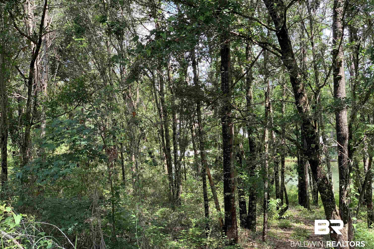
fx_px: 571
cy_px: 119
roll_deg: +0.6
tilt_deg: +1.9
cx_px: 186
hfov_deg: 36.2
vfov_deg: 24.6
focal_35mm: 55
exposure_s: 1/92
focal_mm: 6
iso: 16
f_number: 2.4
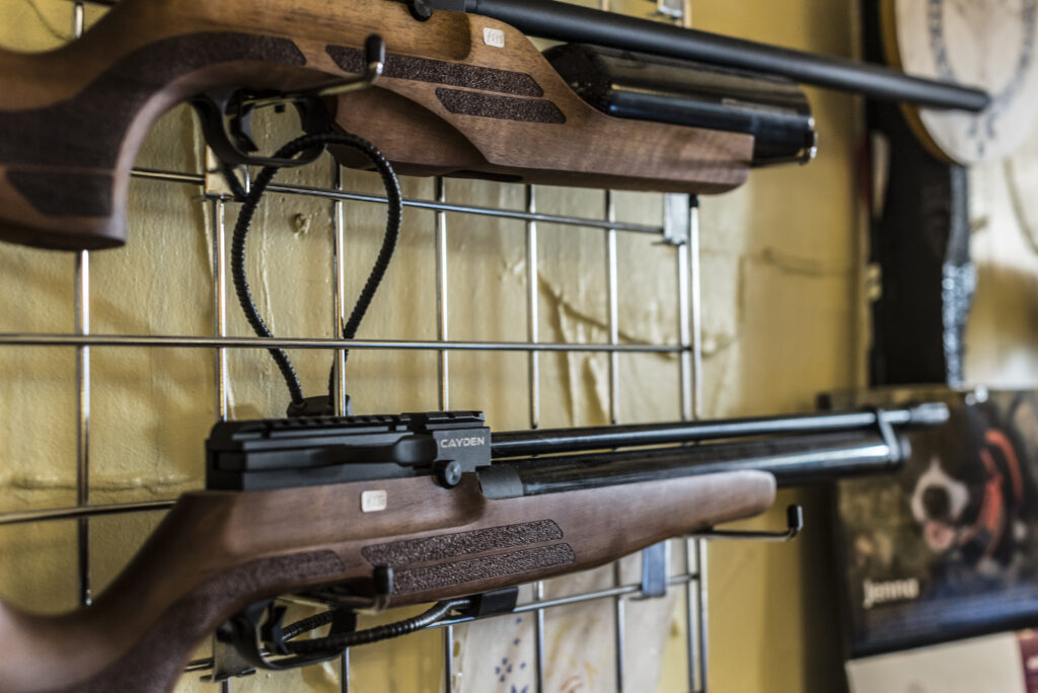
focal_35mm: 50
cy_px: 346
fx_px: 1442
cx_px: 519
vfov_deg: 27.0
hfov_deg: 39.6
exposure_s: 1/30
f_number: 3.2
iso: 800
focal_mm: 50
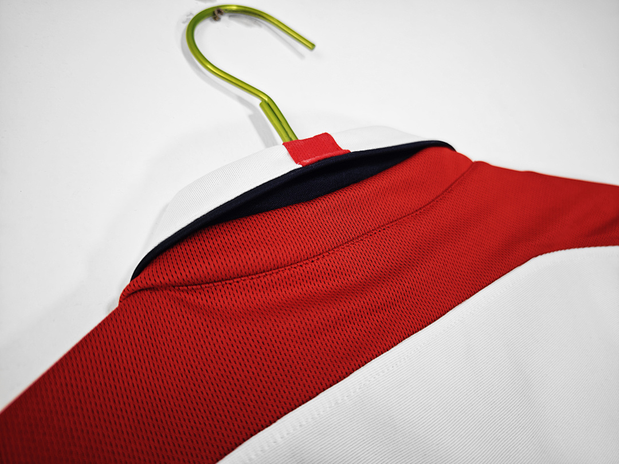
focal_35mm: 23
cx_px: 310
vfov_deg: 58.9
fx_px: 411
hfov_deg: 73.9
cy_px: 232
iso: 119
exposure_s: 1/100
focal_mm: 8.67
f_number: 1.75
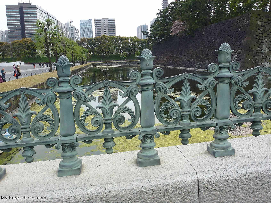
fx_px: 227
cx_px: 136
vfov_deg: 48.2
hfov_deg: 61.7
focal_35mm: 29
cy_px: 102
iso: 100
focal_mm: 5
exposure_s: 1/320
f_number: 4
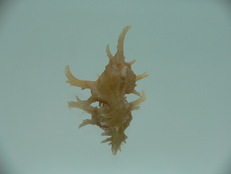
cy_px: 87
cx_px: 116
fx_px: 234
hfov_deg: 52.6
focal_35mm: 35
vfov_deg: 40.7
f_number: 2.8
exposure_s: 1/60
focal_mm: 4.6
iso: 80
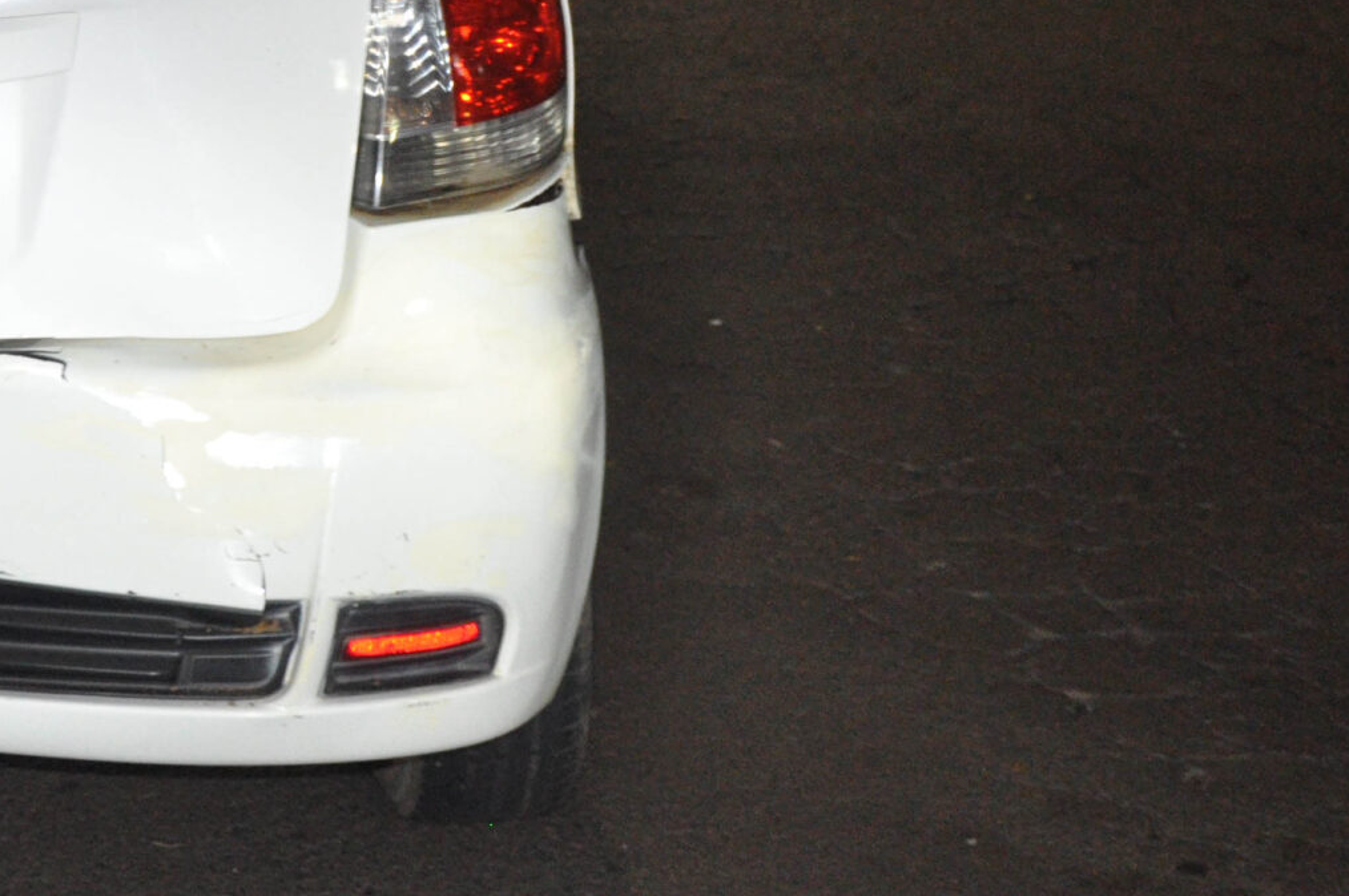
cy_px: 144
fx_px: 3968
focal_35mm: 106
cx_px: -44
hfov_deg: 18.7
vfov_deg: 12.8
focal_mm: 28
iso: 1600
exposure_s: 1/60
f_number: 5
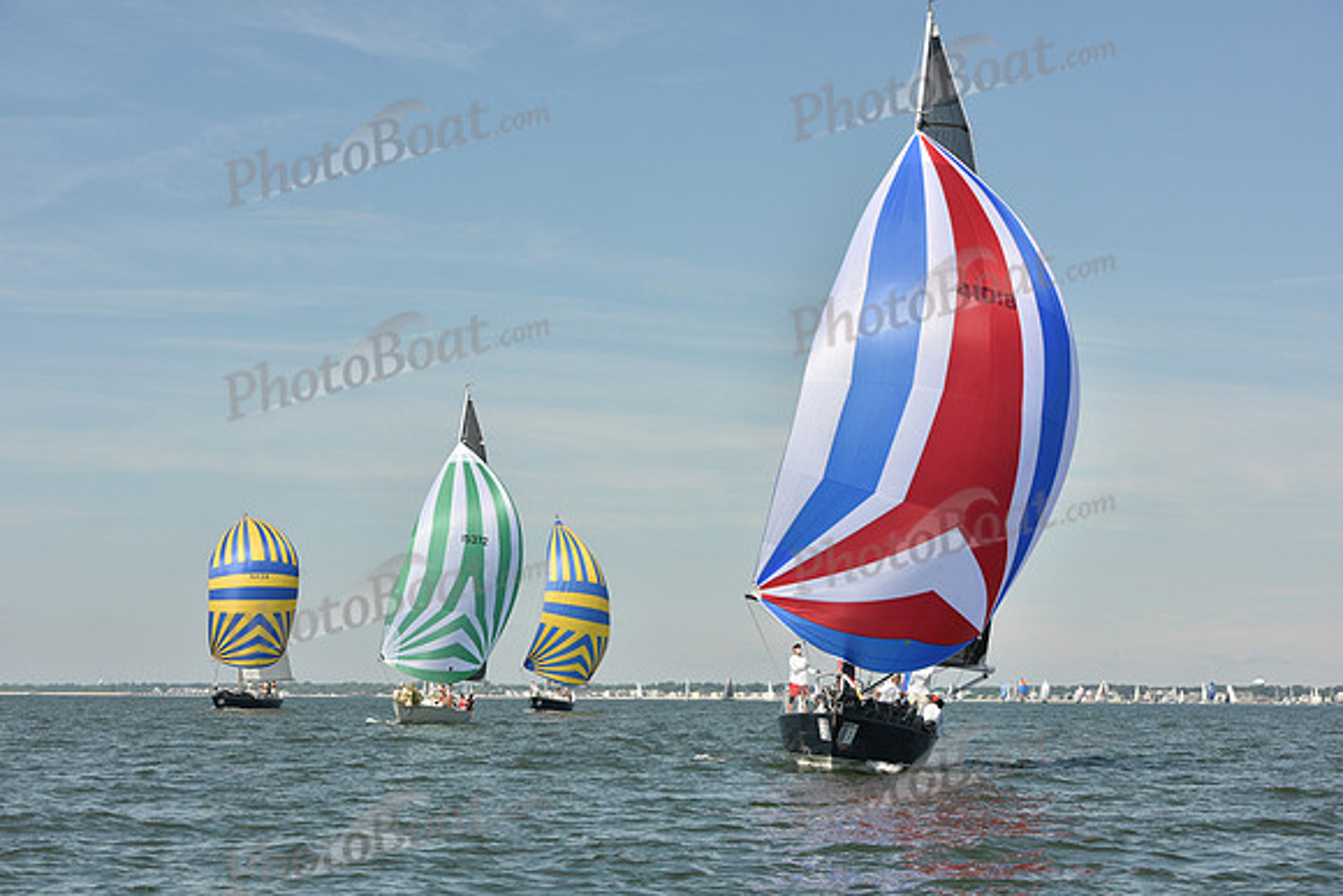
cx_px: 672
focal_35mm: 75
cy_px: 448
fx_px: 2798
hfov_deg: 27.0
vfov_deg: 18.2
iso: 320
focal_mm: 75
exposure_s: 1/1000
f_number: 11
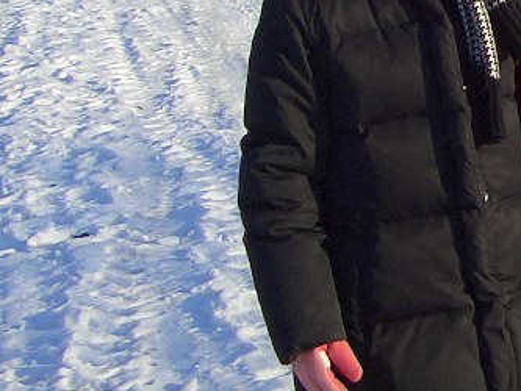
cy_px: 59
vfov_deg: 9.9
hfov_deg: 12.6
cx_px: 738
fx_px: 2258
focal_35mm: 150
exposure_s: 1/400
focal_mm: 8
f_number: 4.8
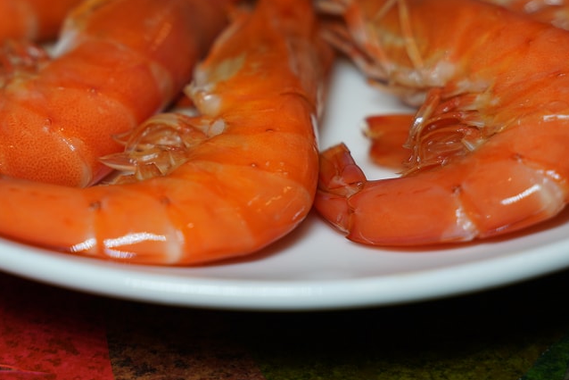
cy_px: 44
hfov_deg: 14.5
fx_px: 2229
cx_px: 216
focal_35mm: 141
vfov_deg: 9.7
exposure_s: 1/80
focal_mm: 75
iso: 200
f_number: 4
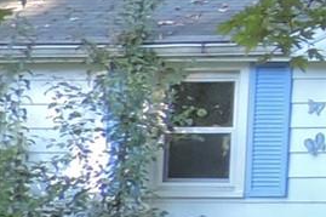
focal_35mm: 190
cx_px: 1064
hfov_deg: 8.5
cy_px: -52
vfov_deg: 7.2
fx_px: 1719
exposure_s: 1/60
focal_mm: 4.3
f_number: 3
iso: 220
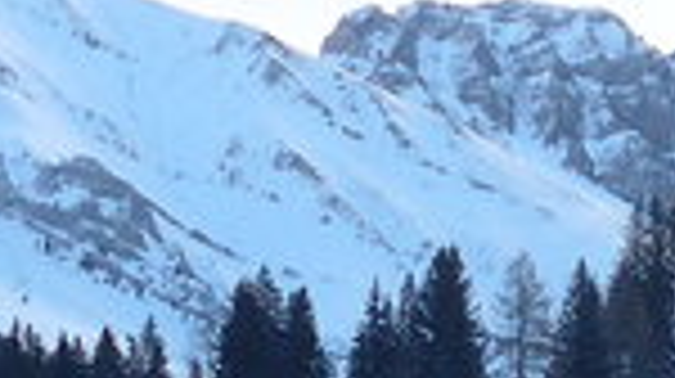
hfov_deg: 8.5
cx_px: 680
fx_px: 4523
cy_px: 1084
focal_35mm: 253
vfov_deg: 4.6
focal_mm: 6
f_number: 2.8
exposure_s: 1/250
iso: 80
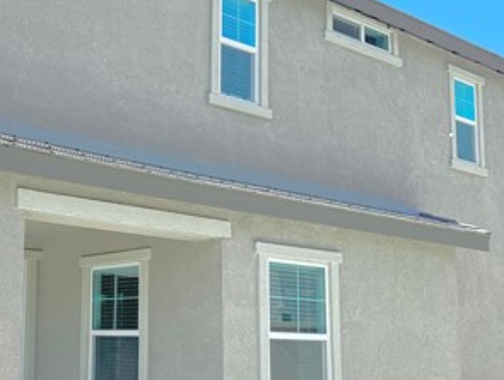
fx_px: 758
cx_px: 103
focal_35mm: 52
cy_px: 233
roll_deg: -1.4
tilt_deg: +7.4
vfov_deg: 28.0
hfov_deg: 35.6
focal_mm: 6.76
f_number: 1.78
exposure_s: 1/1456
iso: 80
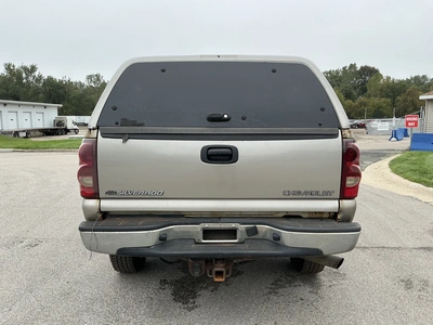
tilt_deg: -3.0
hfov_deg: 63.4
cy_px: 162
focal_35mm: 28
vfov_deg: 49.7
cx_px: 216
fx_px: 350
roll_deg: -0.4
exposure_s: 1/432
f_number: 1.8
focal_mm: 3
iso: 25
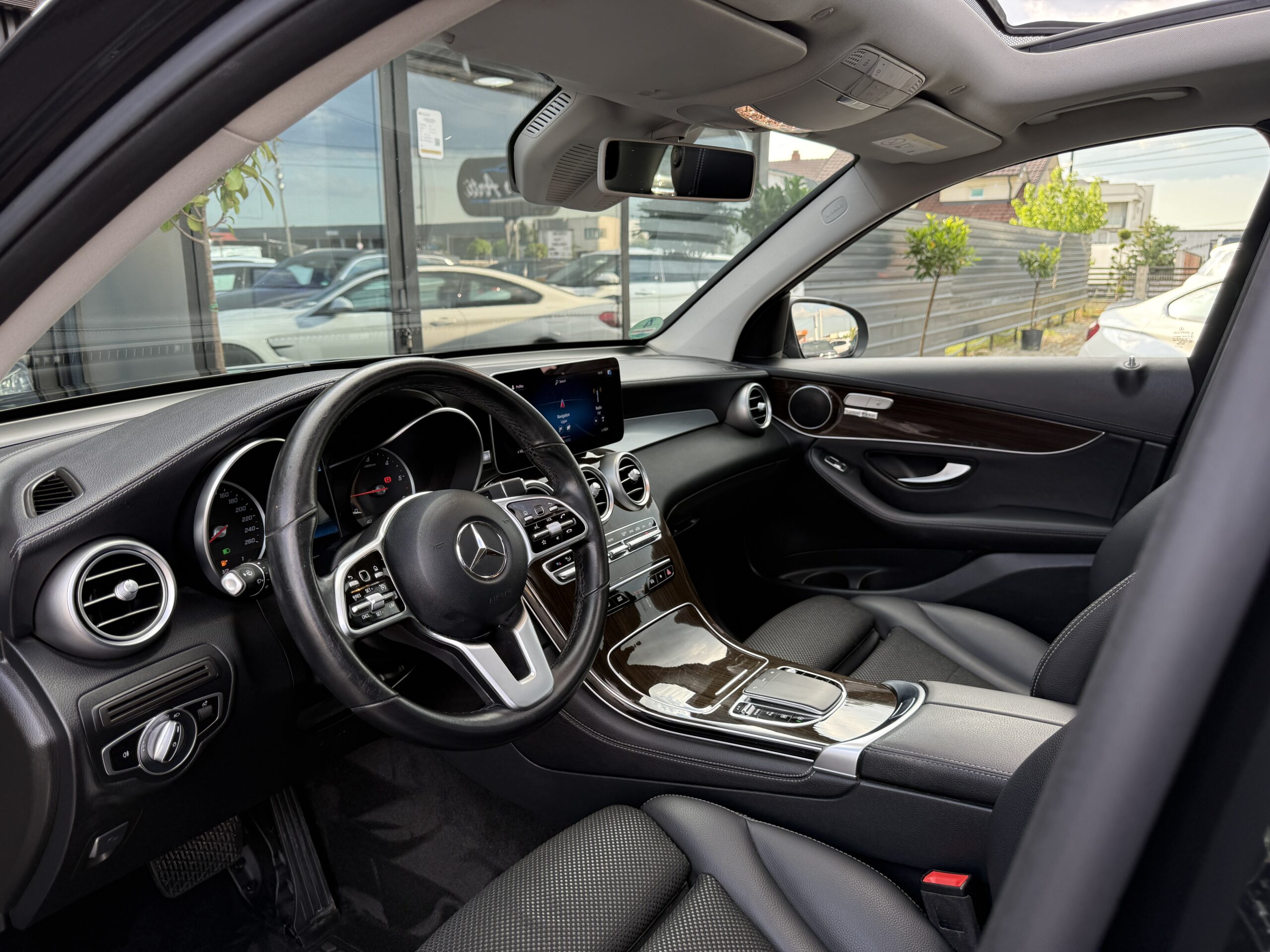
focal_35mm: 24
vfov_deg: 56.8
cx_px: 635
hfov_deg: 71.6
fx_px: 881
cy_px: 476
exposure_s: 1/255
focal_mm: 6.76
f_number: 1.78
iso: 100
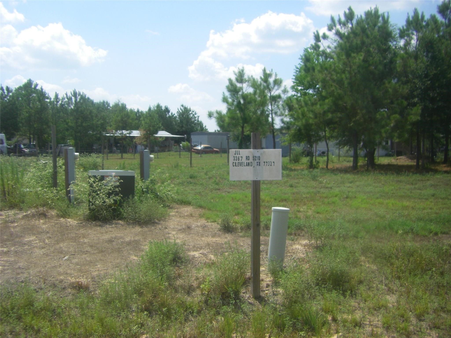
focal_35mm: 38
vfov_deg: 37.7
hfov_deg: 49.0
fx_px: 495
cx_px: 226
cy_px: 169
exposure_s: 1/200
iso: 64
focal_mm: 6.3
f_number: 7
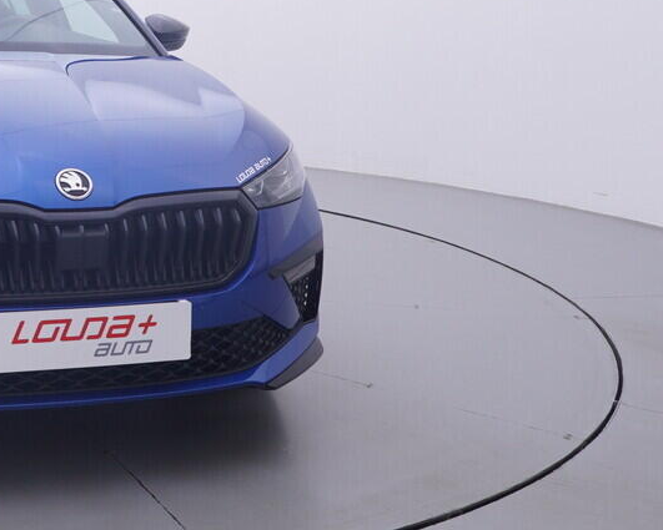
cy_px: 52
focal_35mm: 57
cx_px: -56
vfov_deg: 25.7
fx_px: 1124
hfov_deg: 29.8
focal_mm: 15
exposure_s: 1/80
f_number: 5
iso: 200
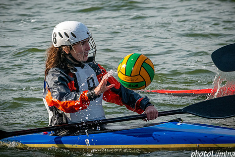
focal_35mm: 495
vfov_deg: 2.8
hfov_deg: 4.2
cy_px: 42
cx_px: 84
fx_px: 3231
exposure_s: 1/3200
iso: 2500
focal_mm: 330
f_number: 11
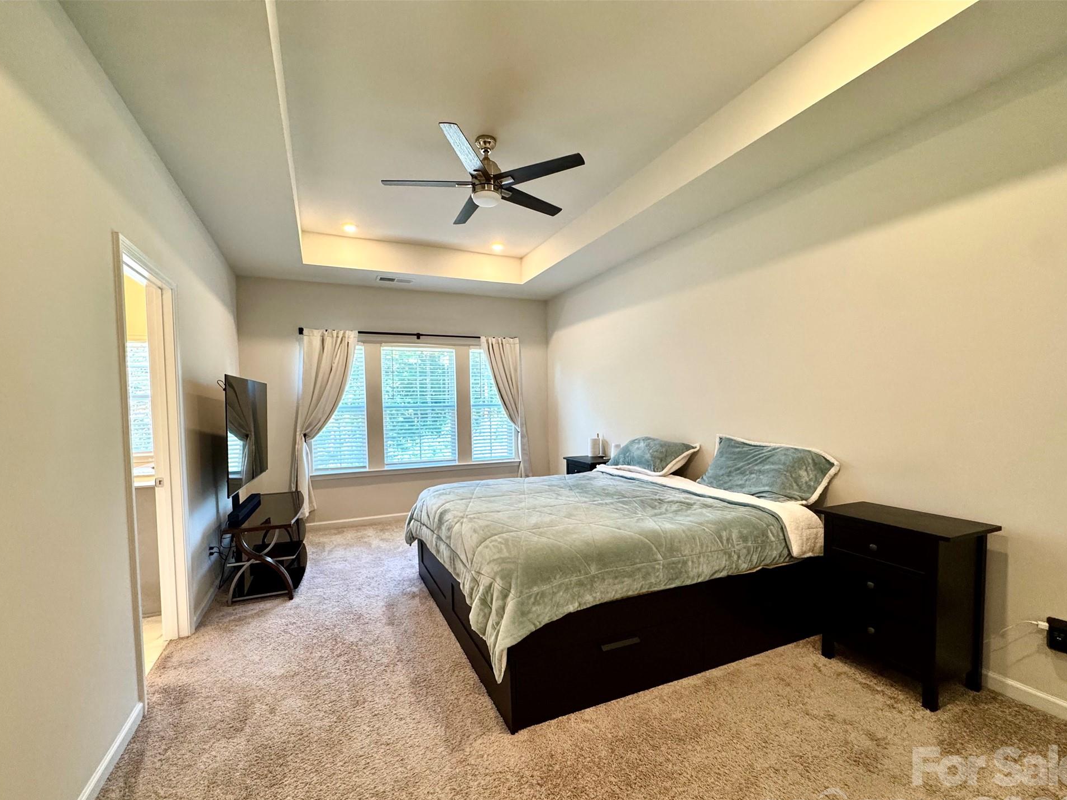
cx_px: 519
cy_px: 428
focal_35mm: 15
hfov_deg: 98.1
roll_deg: +0.5
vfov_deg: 81.6
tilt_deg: -4.0
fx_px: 462
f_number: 2.2
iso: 250
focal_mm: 2.22
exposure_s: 1/120
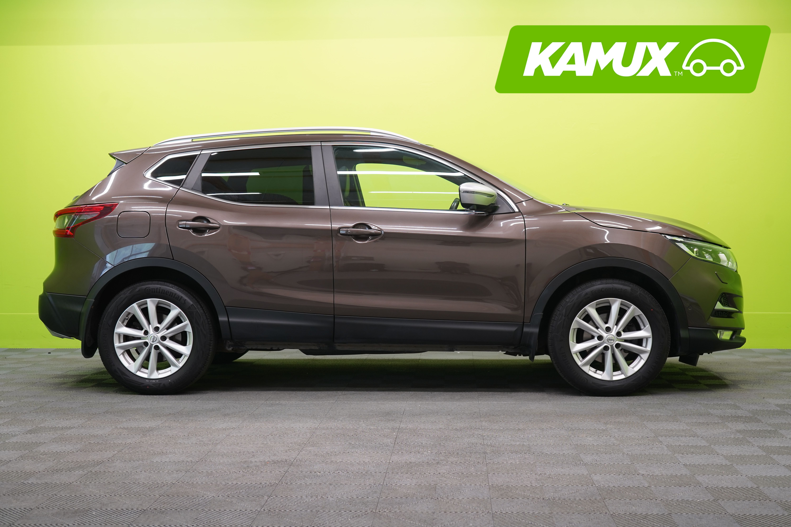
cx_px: 396
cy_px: 264
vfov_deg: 28.1
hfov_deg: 41.1
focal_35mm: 48
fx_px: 1055
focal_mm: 48
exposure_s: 1/25
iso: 400
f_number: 5
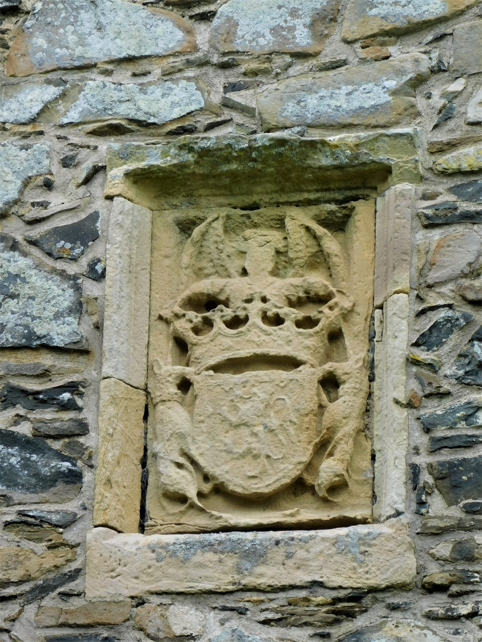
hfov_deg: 4.0
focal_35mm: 369
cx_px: 241
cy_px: 321
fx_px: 6851
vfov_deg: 5.4
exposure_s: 1/60
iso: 125
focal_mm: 65.4
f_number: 5.8
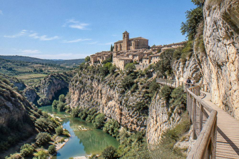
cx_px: 120
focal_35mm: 40
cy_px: 80
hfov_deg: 48.5
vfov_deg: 33.4
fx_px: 265
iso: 200
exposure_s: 1/100
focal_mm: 40
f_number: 11
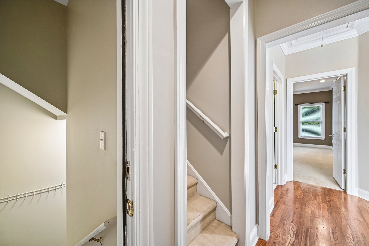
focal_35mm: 14
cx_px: 184
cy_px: 123
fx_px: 143
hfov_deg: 104.3
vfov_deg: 81.2
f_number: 8
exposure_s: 1/13
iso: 1250
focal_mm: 14
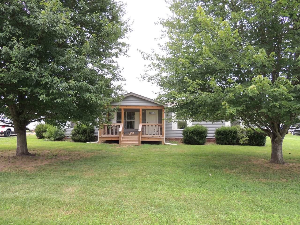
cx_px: 150
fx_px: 208
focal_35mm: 24
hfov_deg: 71.6
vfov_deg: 56.8
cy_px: 112
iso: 100
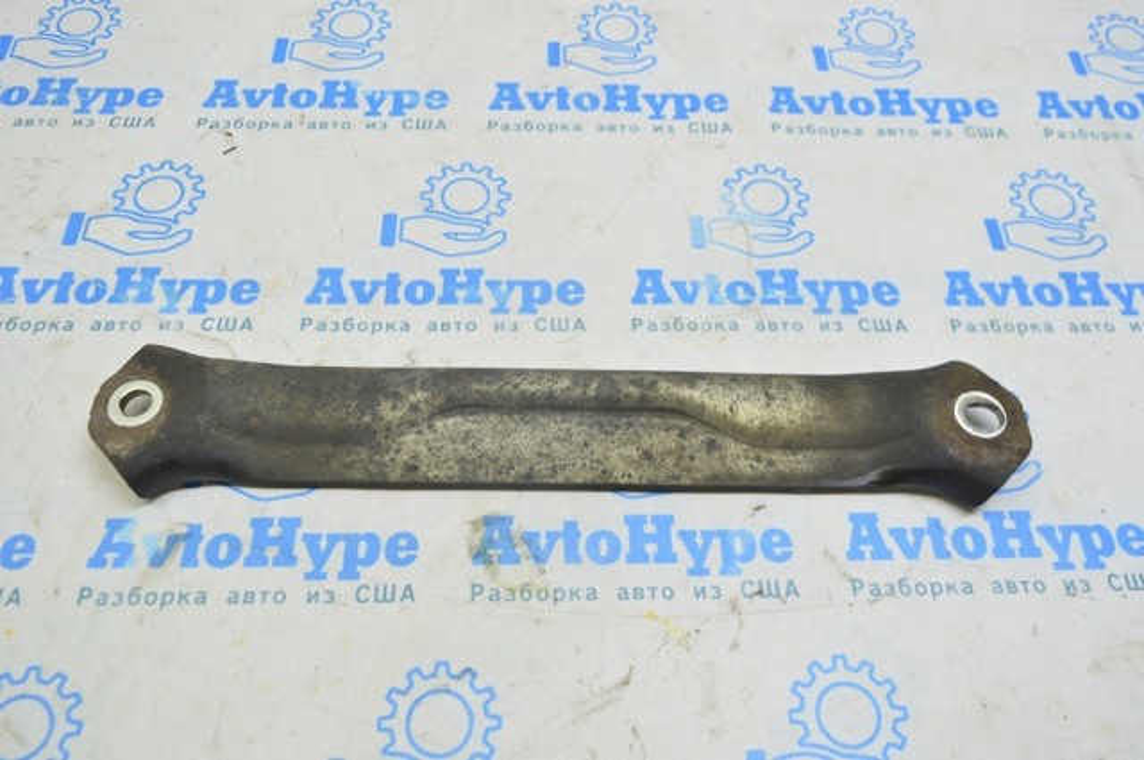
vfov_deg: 43.5
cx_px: 572
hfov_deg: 62.0
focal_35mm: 30
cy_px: 380
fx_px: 952
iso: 400
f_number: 5.6
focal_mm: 20
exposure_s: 1/20
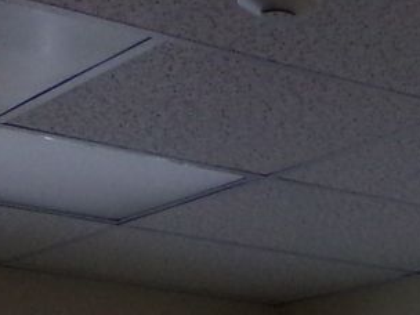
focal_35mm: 137
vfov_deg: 9.6
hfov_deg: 14.4
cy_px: 757
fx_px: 1662
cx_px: 229
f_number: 3.2
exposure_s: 1/70
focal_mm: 4.7
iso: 200
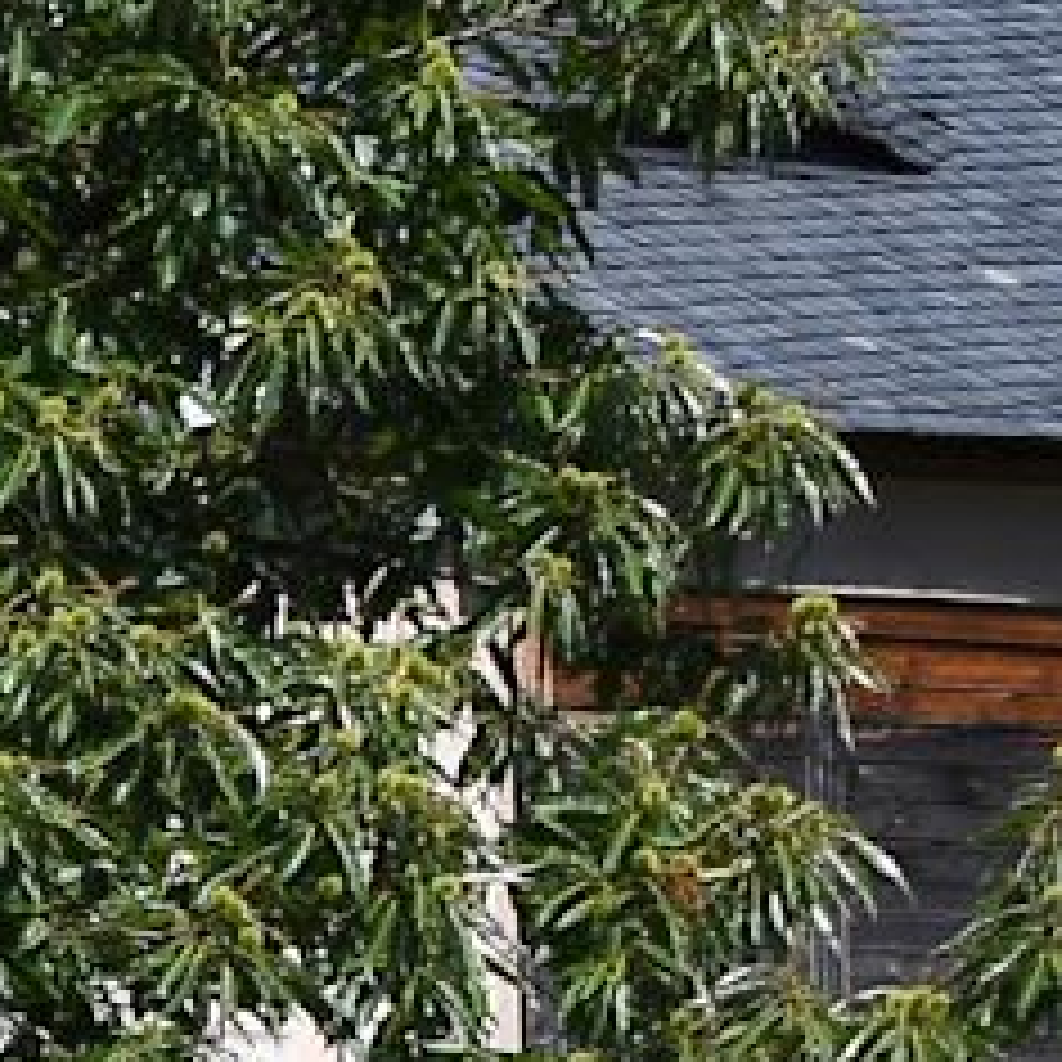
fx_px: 12218
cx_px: -2452
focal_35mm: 352
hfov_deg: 4.7
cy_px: 2484
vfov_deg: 4.9
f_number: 10
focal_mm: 34
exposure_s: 1/50
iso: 100
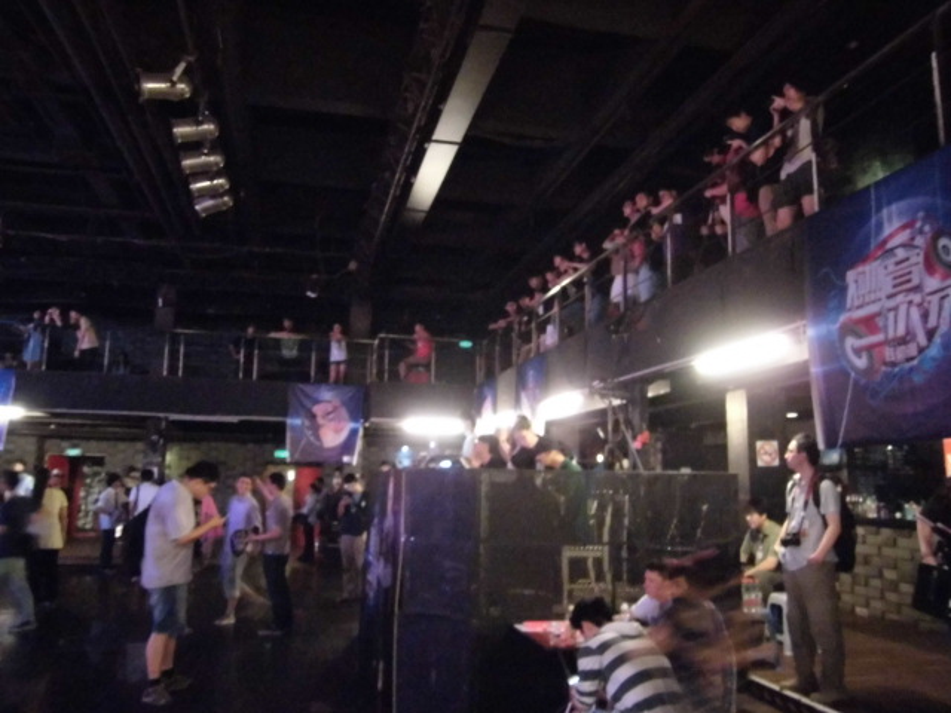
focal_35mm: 26
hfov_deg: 67.3
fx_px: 714
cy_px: 356
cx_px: 476
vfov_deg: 53.1
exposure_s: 1/6
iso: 800
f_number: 2.8
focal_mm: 4.7
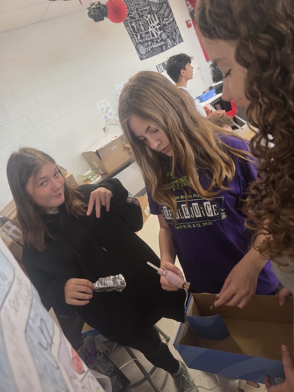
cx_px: 147
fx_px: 260
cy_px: 196
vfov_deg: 73.9
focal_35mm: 23
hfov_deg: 58.9
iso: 500
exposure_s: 1/120
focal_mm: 6.3
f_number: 1.7
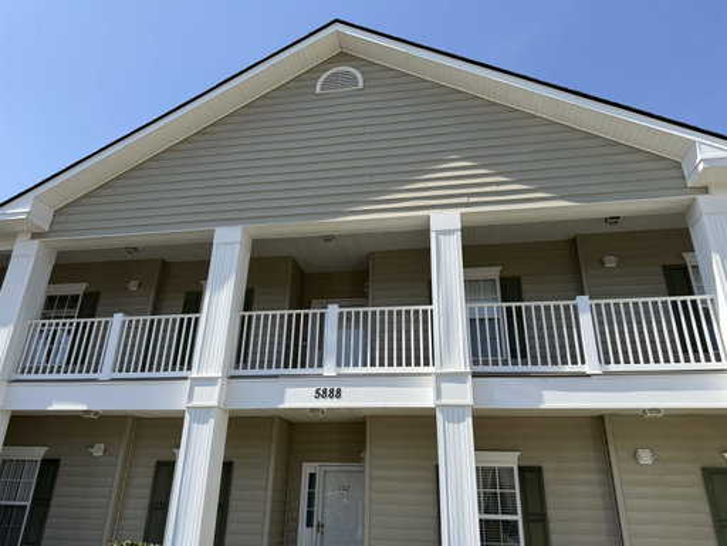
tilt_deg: +23.7
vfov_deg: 56.8
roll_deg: -1.3
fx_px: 504
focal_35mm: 24
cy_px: 273
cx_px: 364
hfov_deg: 71.6
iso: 80
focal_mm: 6.76
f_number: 1.78
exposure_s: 1/4167
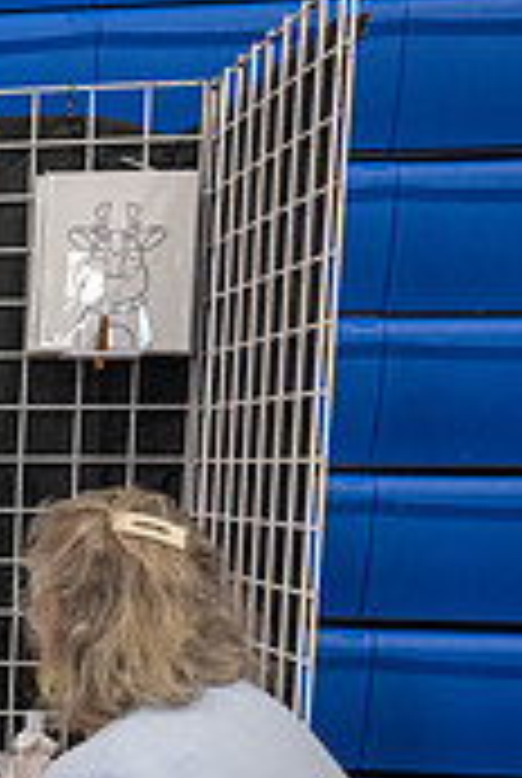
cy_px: 645
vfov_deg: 22.9
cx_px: -616
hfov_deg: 13.0
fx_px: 1885
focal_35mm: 87
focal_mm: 26
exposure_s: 1/125
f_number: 3.5
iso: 1250
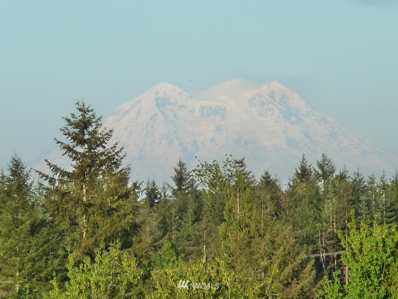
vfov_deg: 2.9
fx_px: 5921
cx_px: 199
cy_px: 150
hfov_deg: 3.8
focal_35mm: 515
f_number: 4.9
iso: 200
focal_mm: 49.2
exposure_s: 1/250
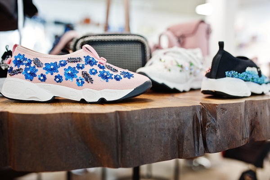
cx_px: 135
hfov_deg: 54.5
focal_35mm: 35
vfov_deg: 37.8
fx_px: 262
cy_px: 90
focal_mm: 35
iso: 1000
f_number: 2.5
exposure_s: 1/100
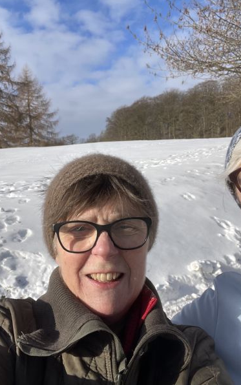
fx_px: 336
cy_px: 192
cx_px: 111
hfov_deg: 39.4
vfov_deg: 59.6
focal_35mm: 32
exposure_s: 1/1458
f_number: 2.2
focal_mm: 2.71
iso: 25
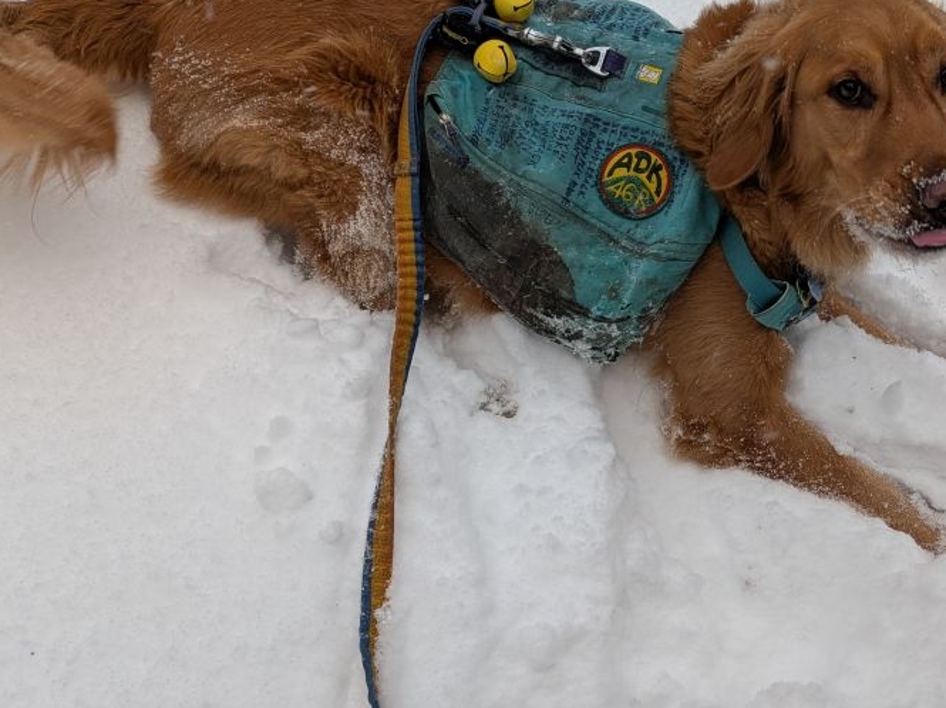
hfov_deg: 46.4
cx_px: 694
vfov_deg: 36.3
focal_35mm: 39
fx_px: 1065
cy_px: 216
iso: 36
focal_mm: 4.53
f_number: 1.7
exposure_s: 1/355
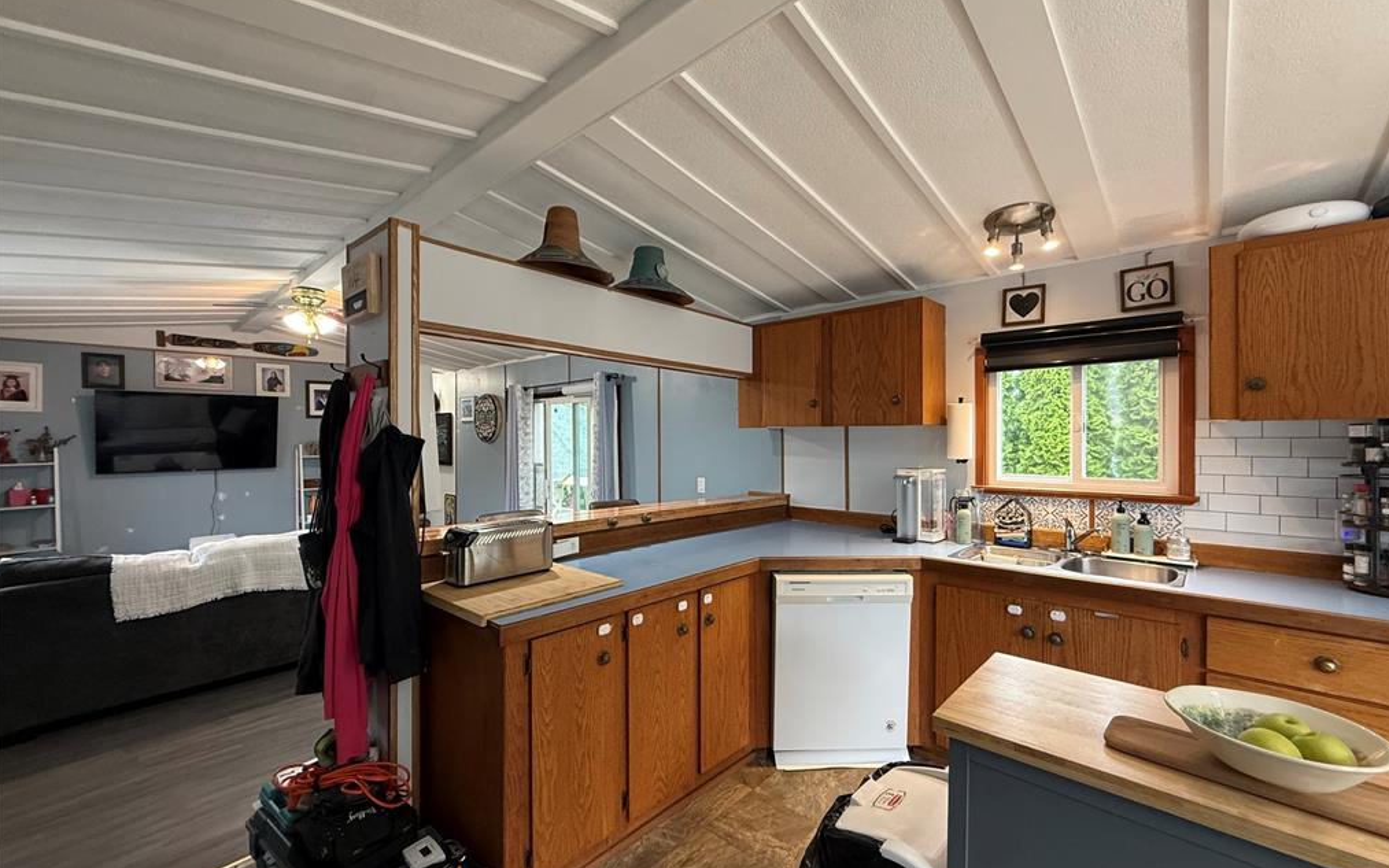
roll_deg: -0.2
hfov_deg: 101.5
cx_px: 695
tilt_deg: +0.1
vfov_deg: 74.8
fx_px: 568
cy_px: 444
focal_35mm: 15
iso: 250
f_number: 2.2
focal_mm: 2.22
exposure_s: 1/60
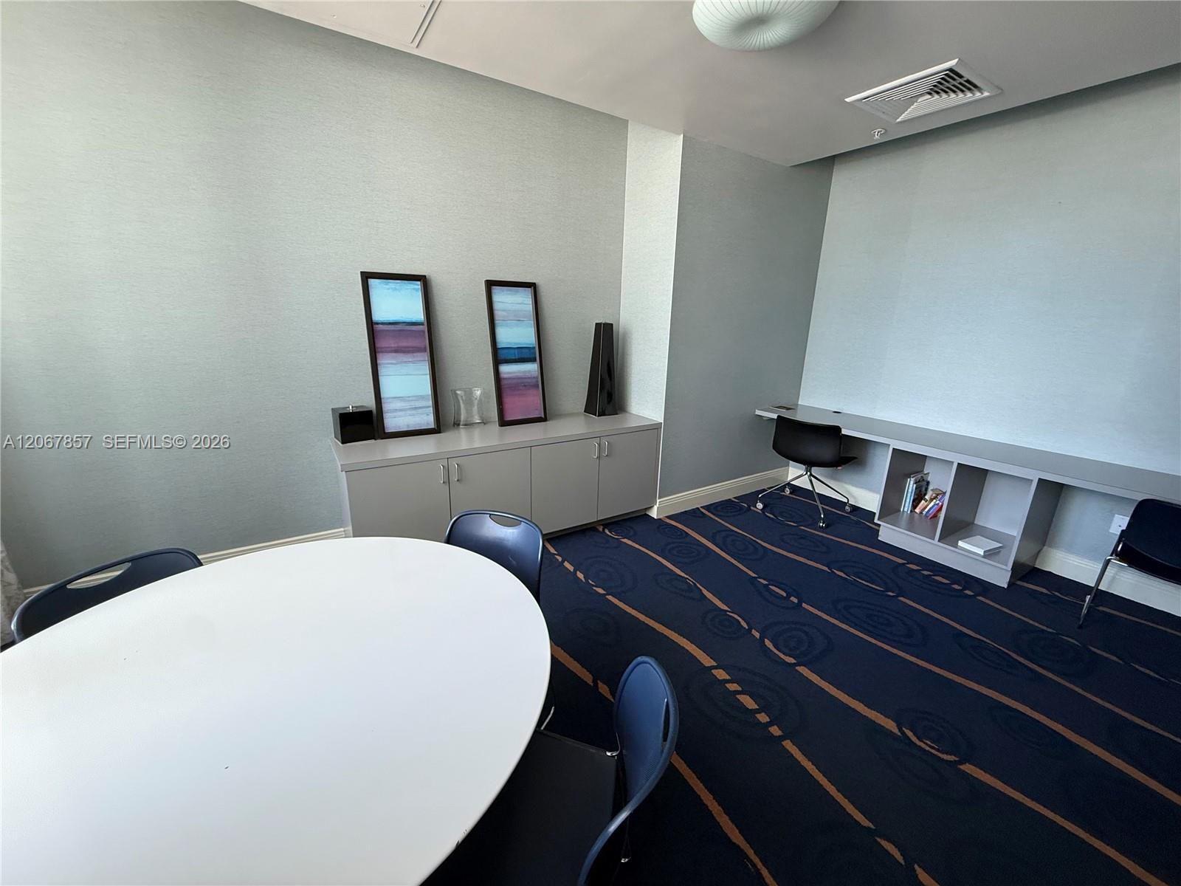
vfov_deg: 85.7
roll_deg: -2.4
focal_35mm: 14
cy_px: 443
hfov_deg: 102.1
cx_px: 590
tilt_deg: -15.4
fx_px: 478
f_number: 2.2
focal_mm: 2.22
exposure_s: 1/99
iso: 250
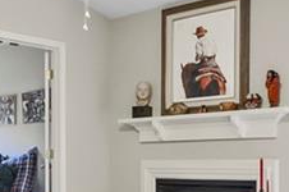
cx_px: -9
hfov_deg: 27.7
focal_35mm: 68
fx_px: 545
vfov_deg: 19.6
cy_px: 171
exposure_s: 1/1.25
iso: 400
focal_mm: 10
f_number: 8
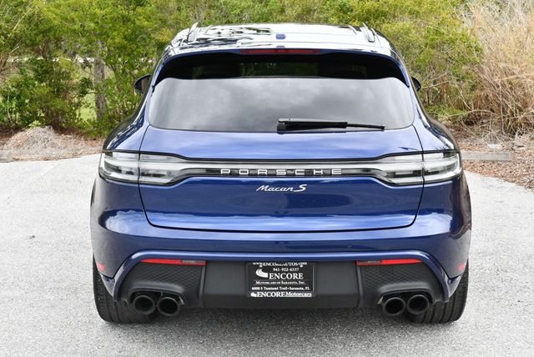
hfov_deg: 34.5
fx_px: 861
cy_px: 178
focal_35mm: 58
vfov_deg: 23.4
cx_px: 267
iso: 320
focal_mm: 29
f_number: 5.6
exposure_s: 1/250
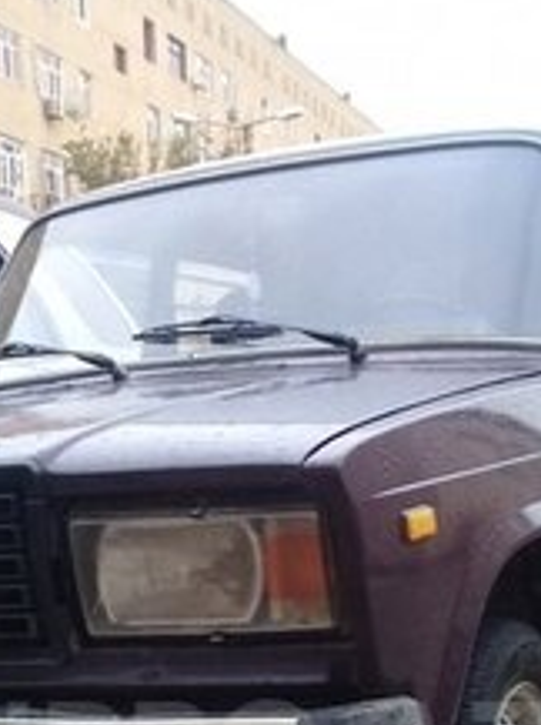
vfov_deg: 25.8
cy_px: 752
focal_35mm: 71
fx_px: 1484
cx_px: 204
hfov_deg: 20.6
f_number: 2.2
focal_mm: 3.3
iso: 64
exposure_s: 1/40
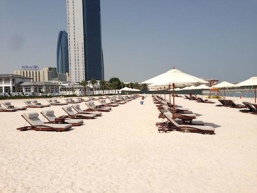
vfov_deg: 42.9
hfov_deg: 55.4
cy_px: 96
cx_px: 128
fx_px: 245
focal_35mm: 33
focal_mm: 4.12
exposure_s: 1/4184
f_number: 2.4
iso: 50
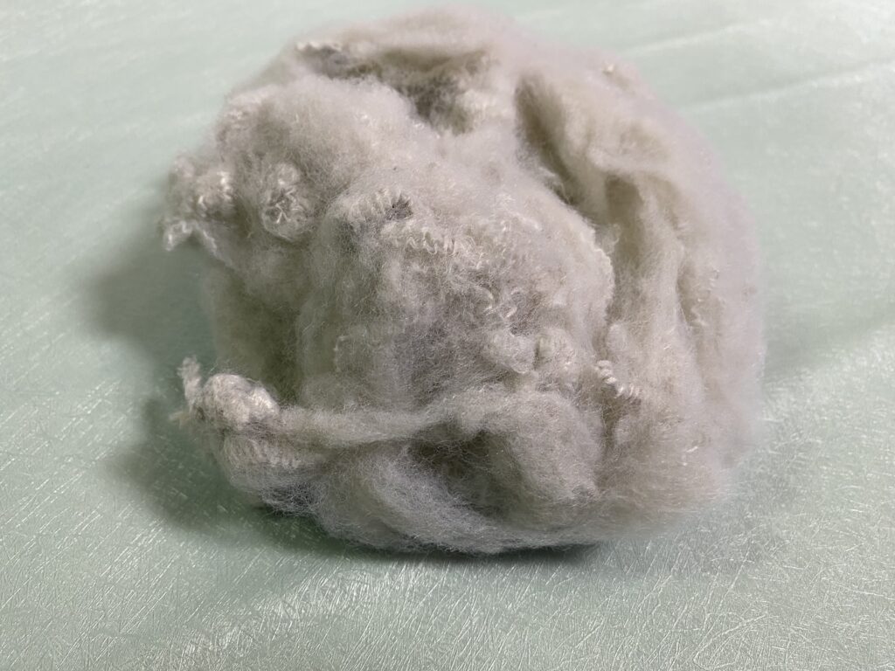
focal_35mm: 26
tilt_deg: -47.6
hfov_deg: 67.3
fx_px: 672
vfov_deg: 53.1
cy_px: 336
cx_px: 448
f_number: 1.8
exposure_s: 1/50
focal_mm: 4.25
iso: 125
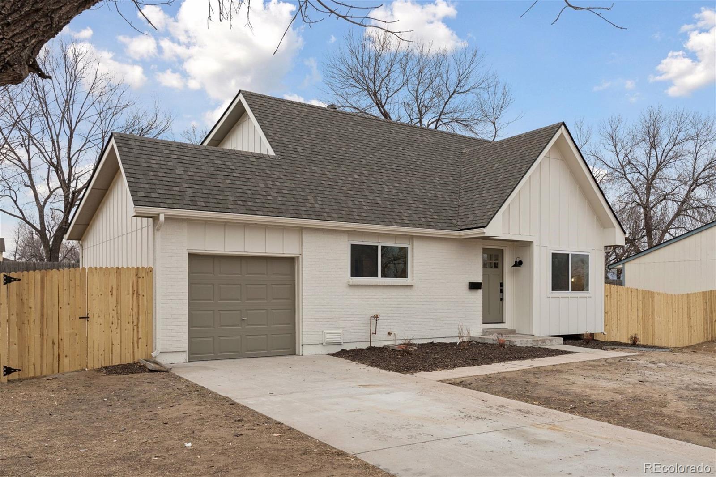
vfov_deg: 43.6
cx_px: 358
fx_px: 597
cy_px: 238
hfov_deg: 61.9
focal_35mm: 30
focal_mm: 30
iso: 400
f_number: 9
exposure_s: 1/250
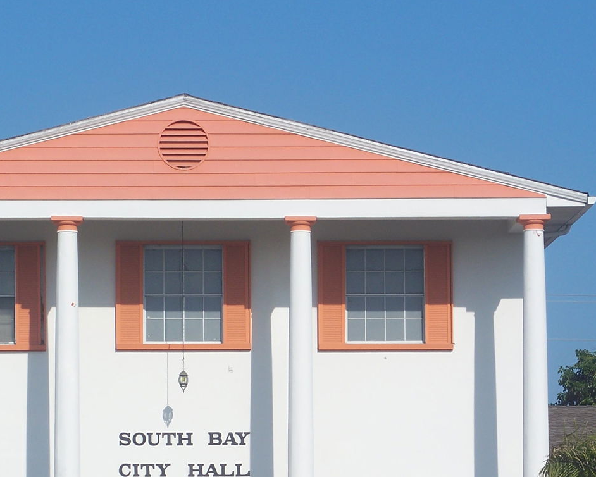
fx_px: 3370
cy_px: 444
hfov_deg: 10.1
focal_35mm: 191
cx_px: 178
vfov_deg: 8.1
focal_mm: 20.3
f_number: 5
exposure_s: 1/640
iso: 64
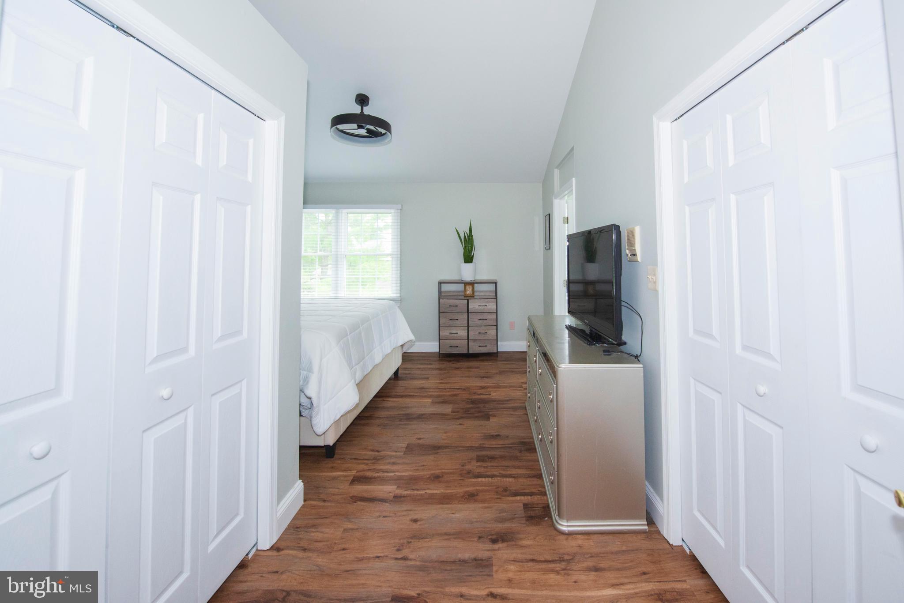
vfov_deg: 81.2
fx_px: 352
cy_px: 302
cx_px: 452
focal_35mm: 14
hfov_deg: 104.2
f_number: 7.1
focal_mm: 14
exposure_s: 1/100
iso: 1800
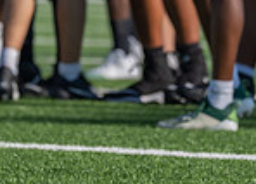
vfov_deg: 2.4
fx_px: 4359
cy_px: -194
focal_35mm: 599
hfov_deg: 3.4
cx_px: -80
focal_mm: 124
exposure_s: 1/2000
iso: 100
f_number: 2.8
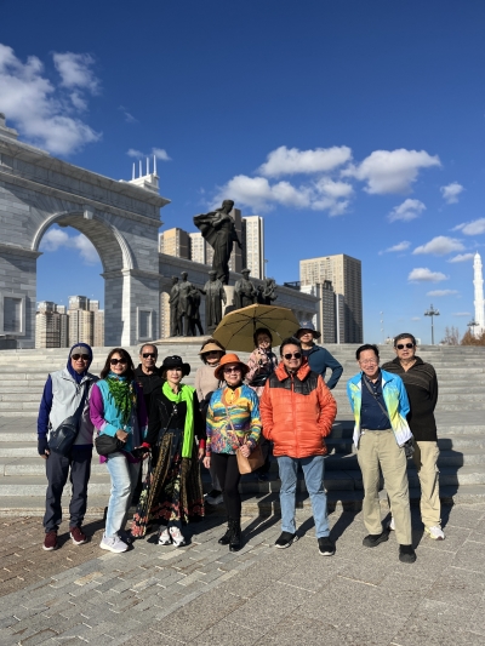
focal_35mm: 26
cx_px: 242
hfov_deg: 53.1
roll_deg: -0.7
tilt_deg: +7.0
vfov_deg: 67.3
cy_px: 323
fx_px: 486
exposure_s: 1/4651
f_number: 1.6
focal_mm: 5.1
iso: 50
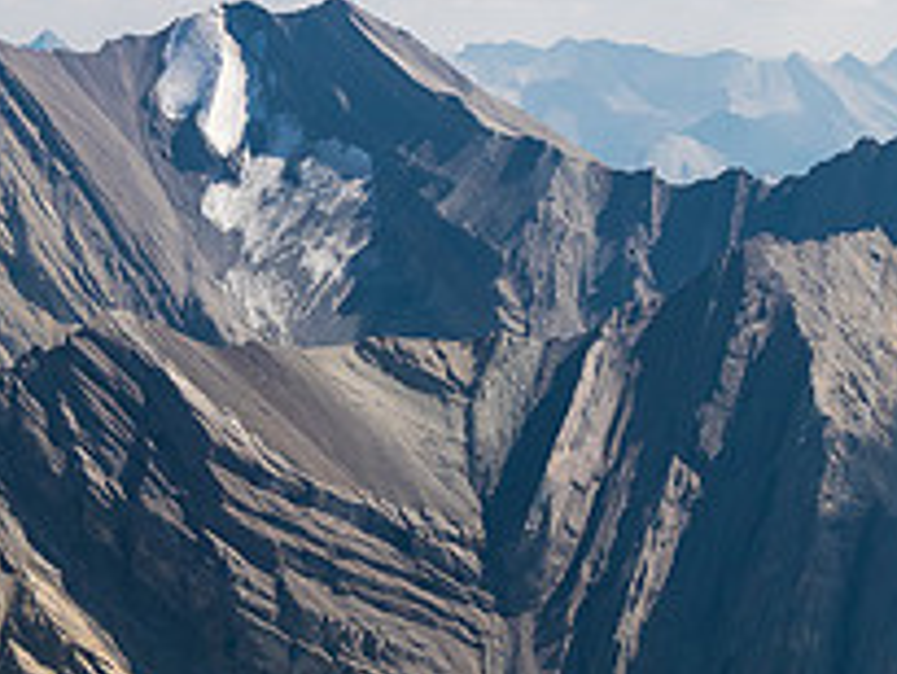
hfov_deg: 16.9
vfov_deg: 13.1
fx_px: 2930
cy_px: 348
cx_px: -79
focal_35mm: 113
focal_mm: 20
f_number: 8
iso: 200
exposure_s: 1/250
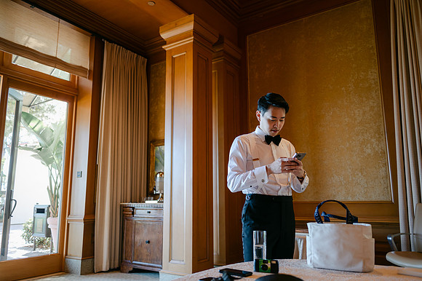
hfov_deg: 65.5
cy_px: 140
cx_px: 211
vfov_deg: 46.4
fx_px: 328
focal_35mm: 28
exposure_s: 1/125
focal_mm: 28
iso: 900
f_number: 2.8
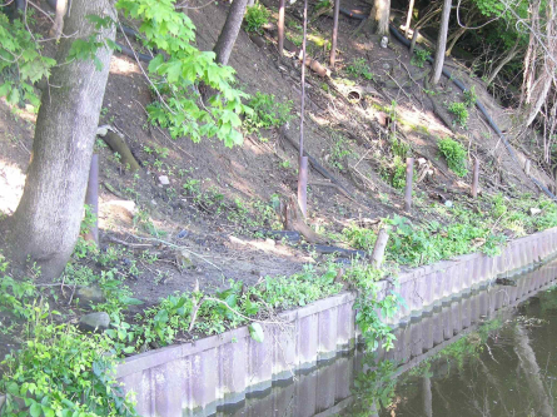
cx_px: 360
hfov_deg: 28.0
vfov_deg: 21.2
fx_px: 1109
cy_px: 269
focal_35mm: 69
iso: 100
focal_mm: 11.6
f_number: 3
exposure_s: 1/30
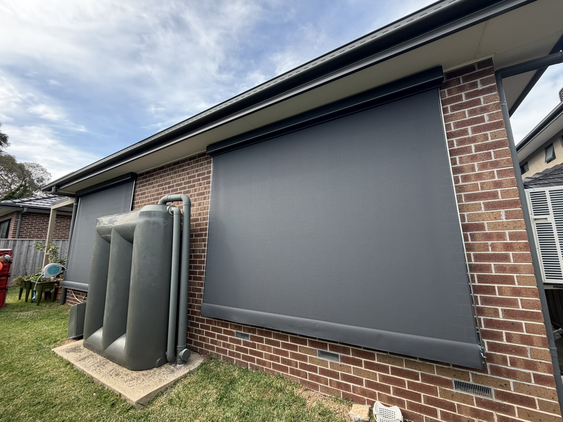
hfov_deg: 102.1
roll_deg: +1.0
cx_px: 282
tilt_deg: +9.5
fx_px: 228
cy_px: 211
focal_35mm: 14
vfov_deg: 85.7
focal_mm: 2.22
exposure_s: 1/502
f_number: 2.2
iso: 64
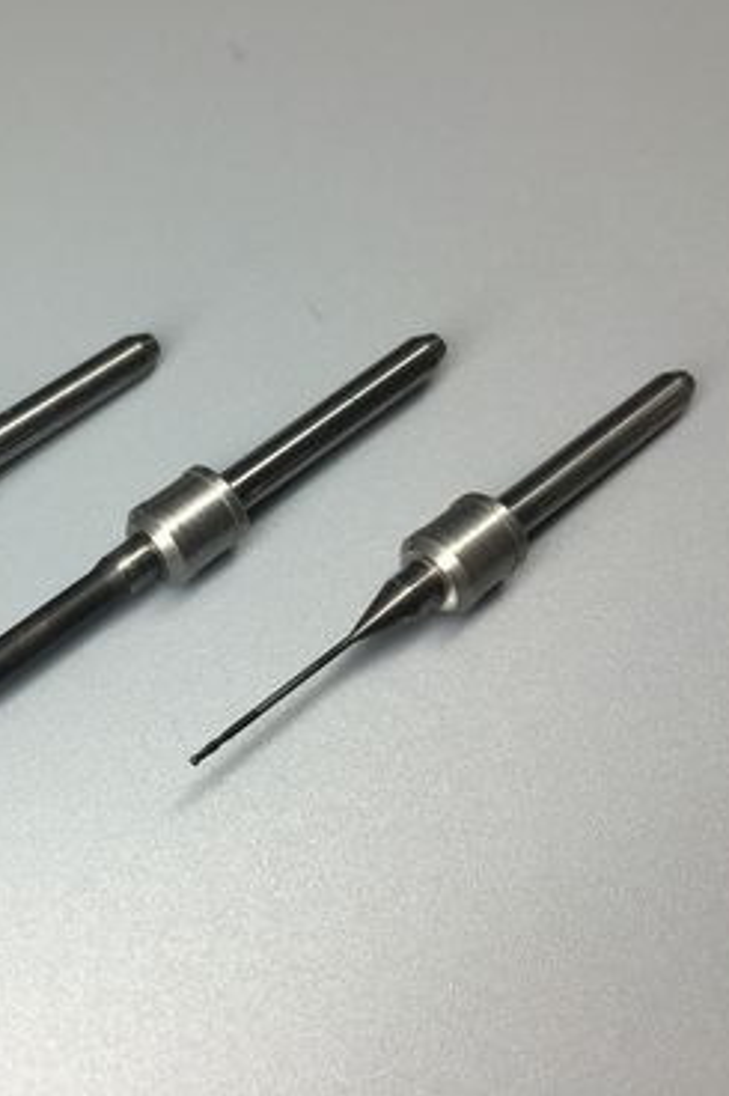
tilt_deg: -59.8
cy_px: 541
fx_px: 1246
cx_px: 89
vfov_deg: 47.4
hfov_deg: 31.3
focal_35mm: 41
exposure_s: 1/452
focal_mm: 4.15
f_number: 2.2
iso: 25
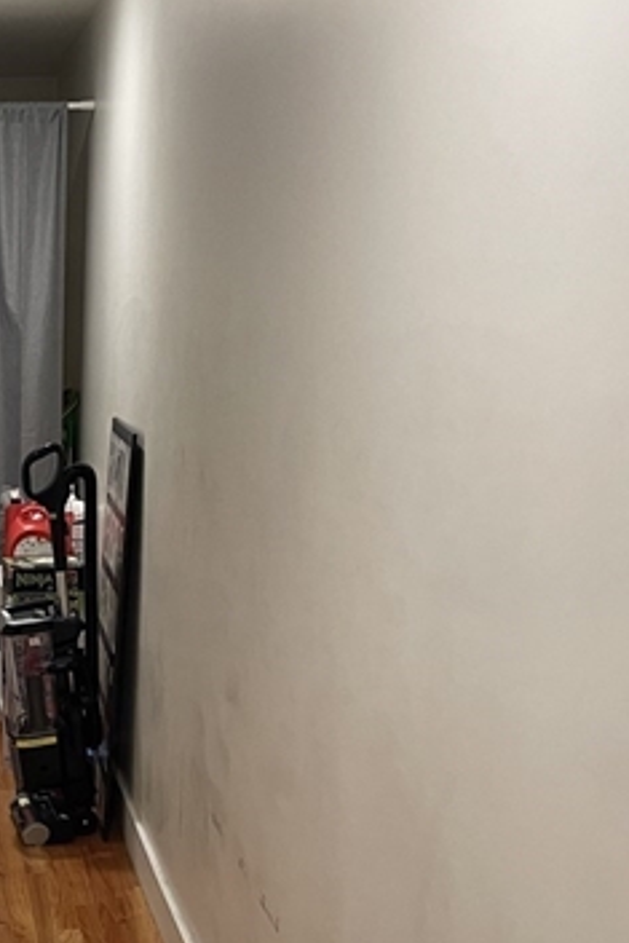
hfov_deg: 21.6
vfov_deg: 32.7
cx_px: -99
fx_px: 1545
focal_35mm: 59
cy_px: 788
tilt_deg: -16.1
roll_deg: +1.2
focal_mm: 4.2
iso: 160
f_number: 1.6
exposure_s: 1/60
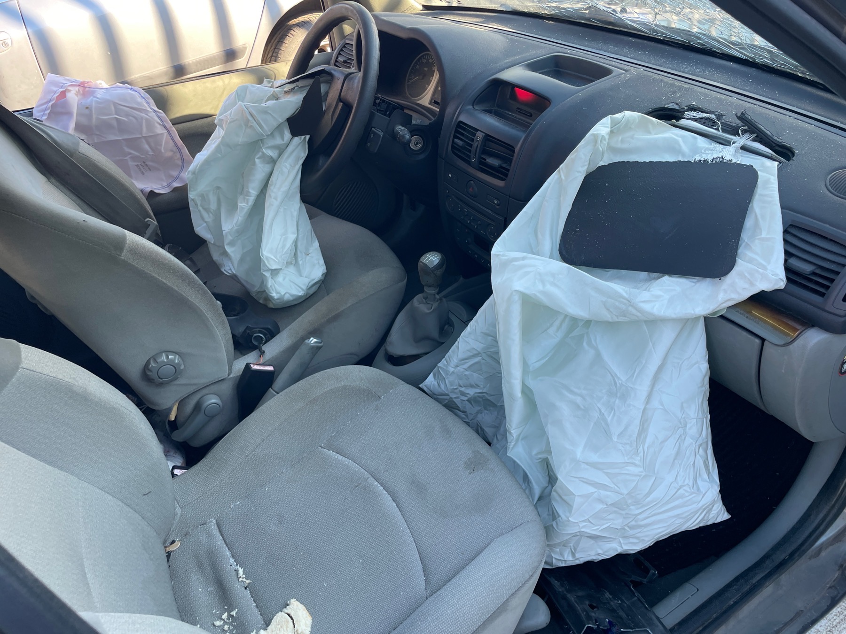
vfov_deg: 53.1
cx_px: 423
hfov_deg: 67.3
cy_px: 317
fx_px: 635
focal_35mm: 26
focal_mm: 4.2
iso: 32
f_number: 1.6
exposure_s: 1/121
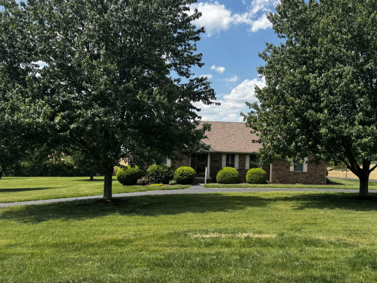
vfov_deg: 45.4
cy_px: 146
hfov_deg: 57.7
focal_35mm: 31
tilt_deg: +0.5
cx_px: 233
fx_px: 338
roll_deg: -1.8
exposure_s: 1/2710
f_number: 1.78
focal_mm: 6.76
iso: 80
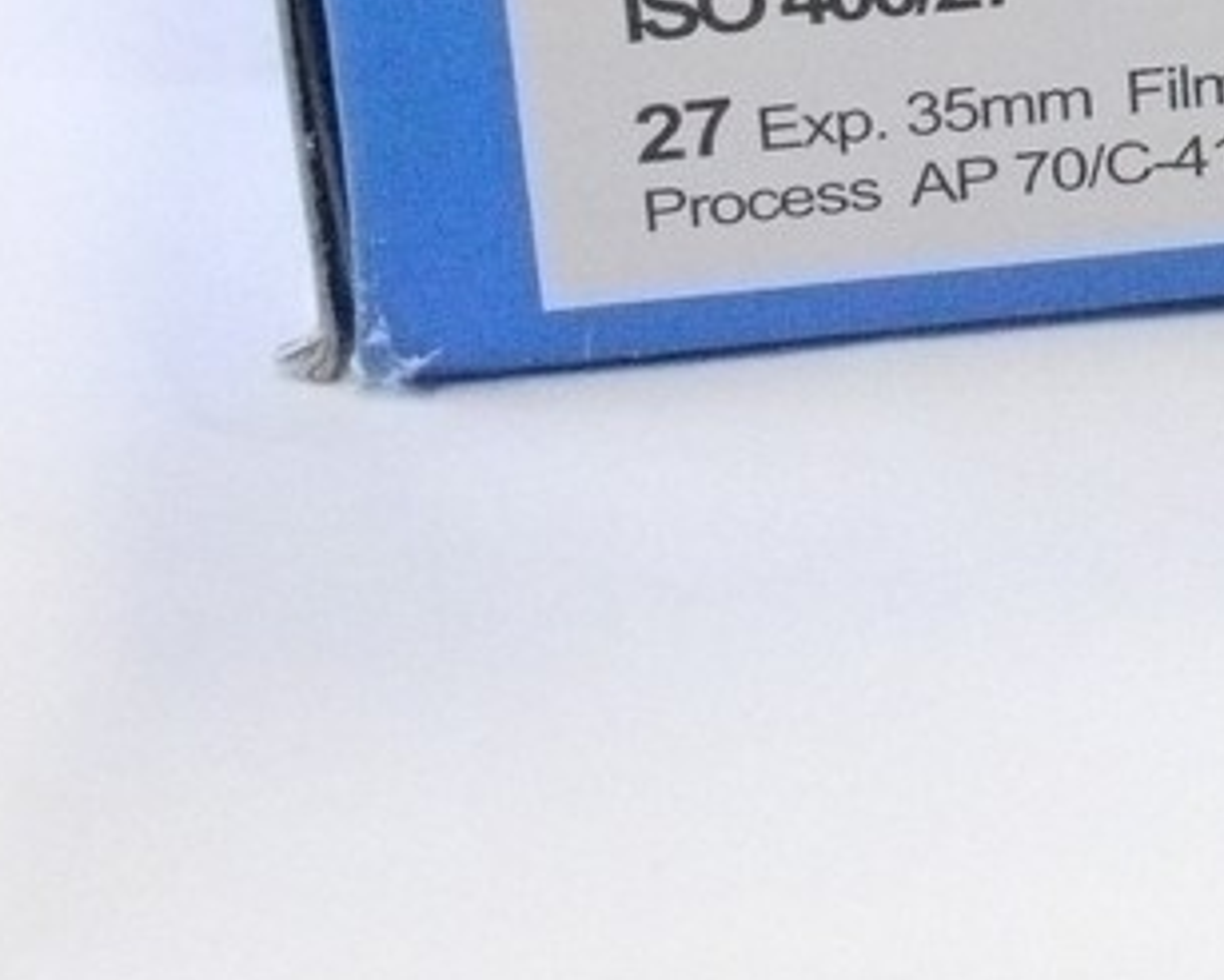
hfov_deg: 8.1
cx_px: 2364
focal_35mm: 229
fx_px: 8301
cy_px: -709
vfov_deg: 6.6
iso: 3200
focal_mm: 30
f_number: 9
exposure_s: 1/125
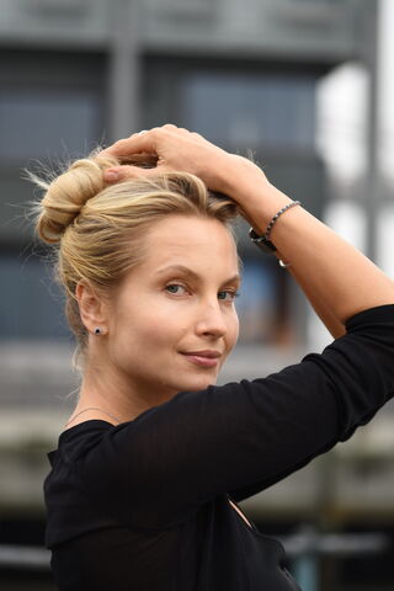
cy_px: 296
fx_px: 2585
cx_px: 197
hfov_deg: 8.7
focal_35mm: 158
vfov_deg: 13.0
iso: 100
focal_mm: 105
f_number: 3
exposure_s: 1/200
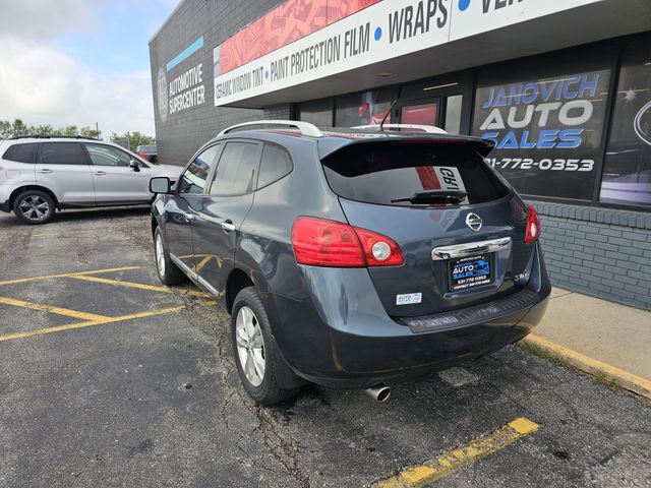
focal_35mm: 23
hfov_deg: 73.9
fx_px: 433
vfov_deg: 58.9
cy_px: 244
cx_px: 326
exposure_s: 1/304
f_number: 1.7
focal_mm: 6.3
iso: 10
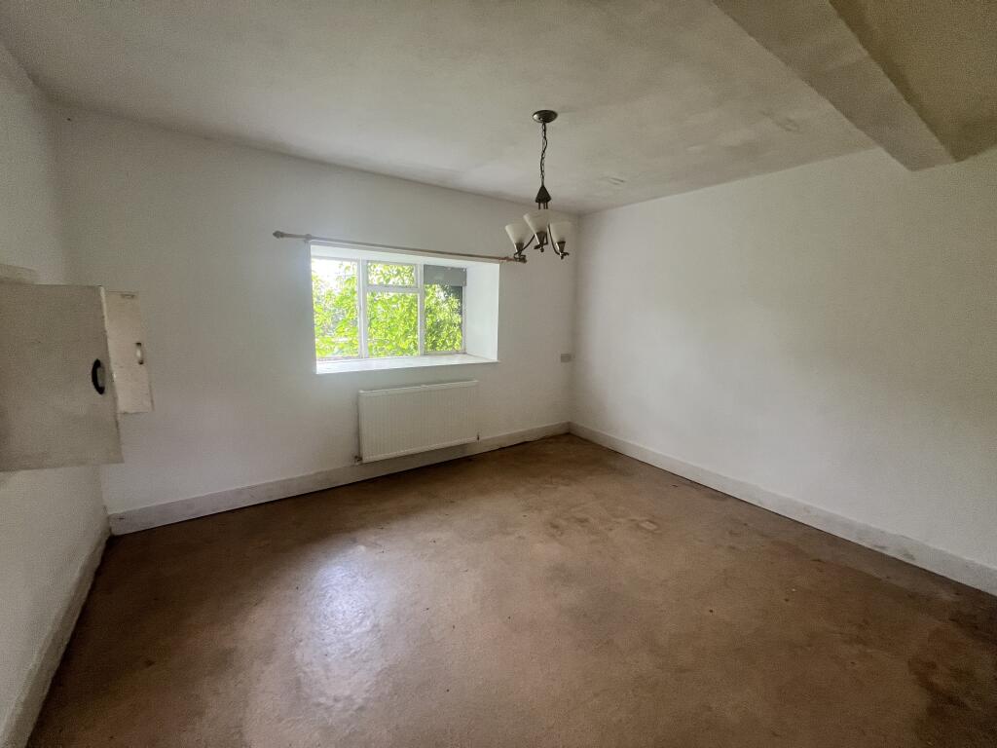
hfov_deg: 106.2
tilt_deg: -6.1
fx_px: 374
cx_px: 498
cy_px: 374
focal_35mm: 13
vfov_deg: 89.9
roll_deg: -0.3
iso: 160
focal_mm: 1.57
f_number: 1.8
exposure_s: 1/99
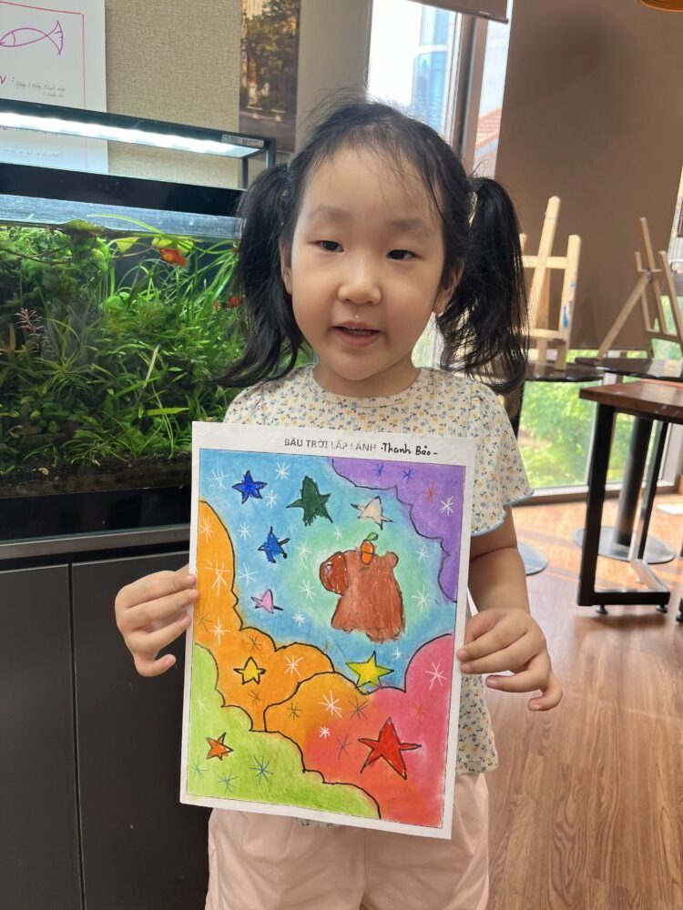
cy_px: 455
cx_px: 342
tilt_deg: -15.5
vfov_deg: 67.3
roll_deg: -3.6
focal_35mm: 26
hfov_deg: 53.1
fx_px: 684
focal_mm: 5.1
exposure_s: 1/124
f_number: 1.6
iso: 50
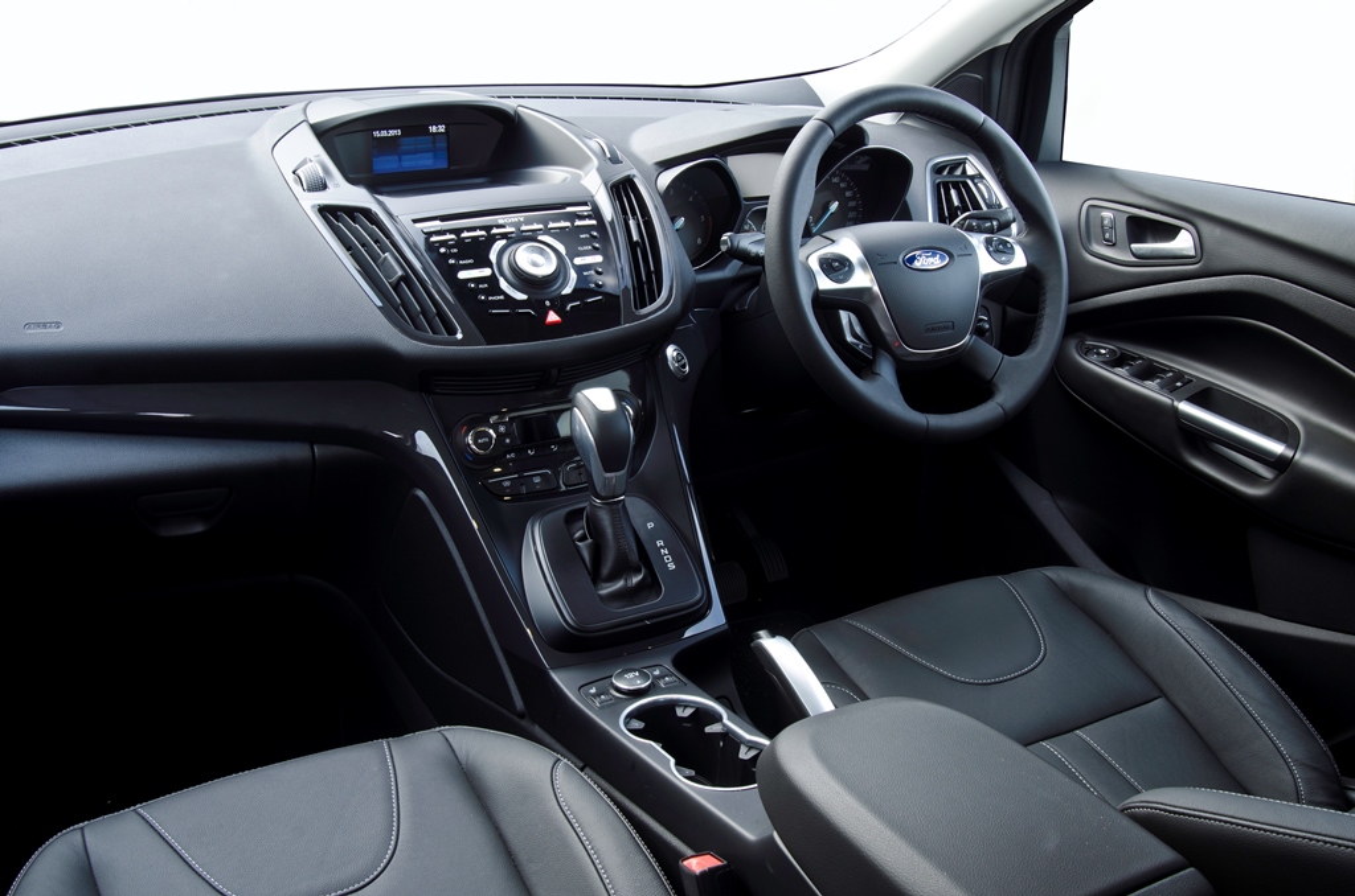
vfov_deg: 36.7
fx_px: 1352
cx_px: 678
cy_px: 448
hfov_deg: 53.2
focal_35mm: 36
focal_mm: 24
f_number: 11
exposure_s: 2.5
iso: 100
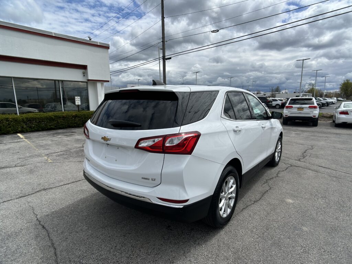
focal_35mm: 26
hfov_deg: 67.3
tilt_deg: -9.2
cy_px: 132
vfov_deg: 53.1
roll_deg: +0.3
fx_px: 264
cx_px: 176
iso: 50
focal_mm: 5.7
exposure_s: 1/8000
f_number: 1.5
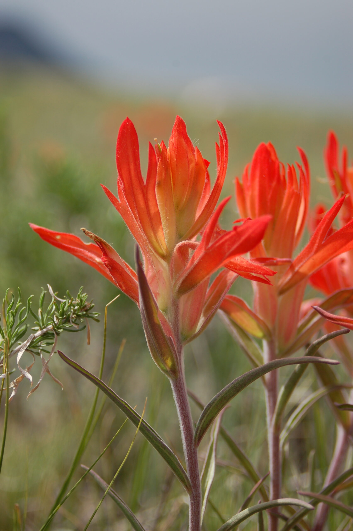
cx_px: 176
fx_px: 1768
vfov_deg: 17.1
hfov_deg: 11.4
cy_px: 266
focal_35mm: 120
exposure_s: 1/640
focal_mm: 80
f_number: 6.3
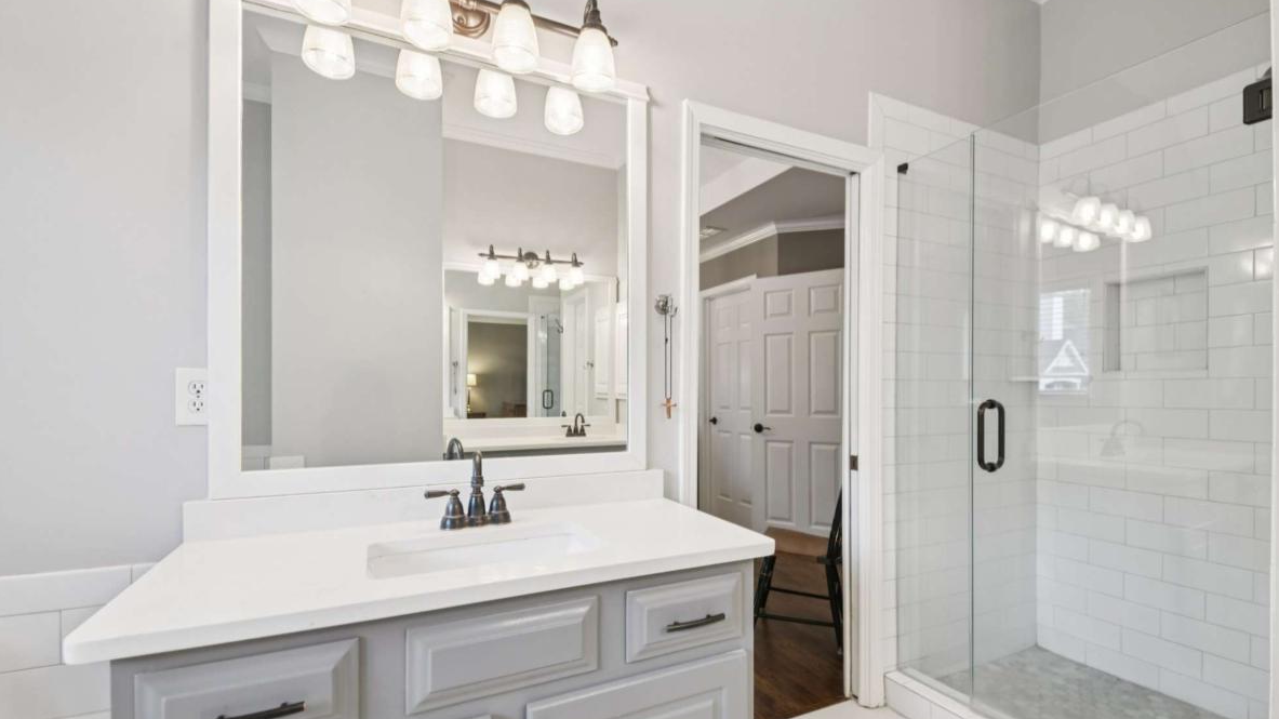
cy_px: 400
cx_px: 645
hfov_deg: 95.9
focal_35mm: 17
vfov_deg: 63.7
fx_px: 576
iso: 400
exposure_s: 1/30
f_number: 8
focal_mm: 16
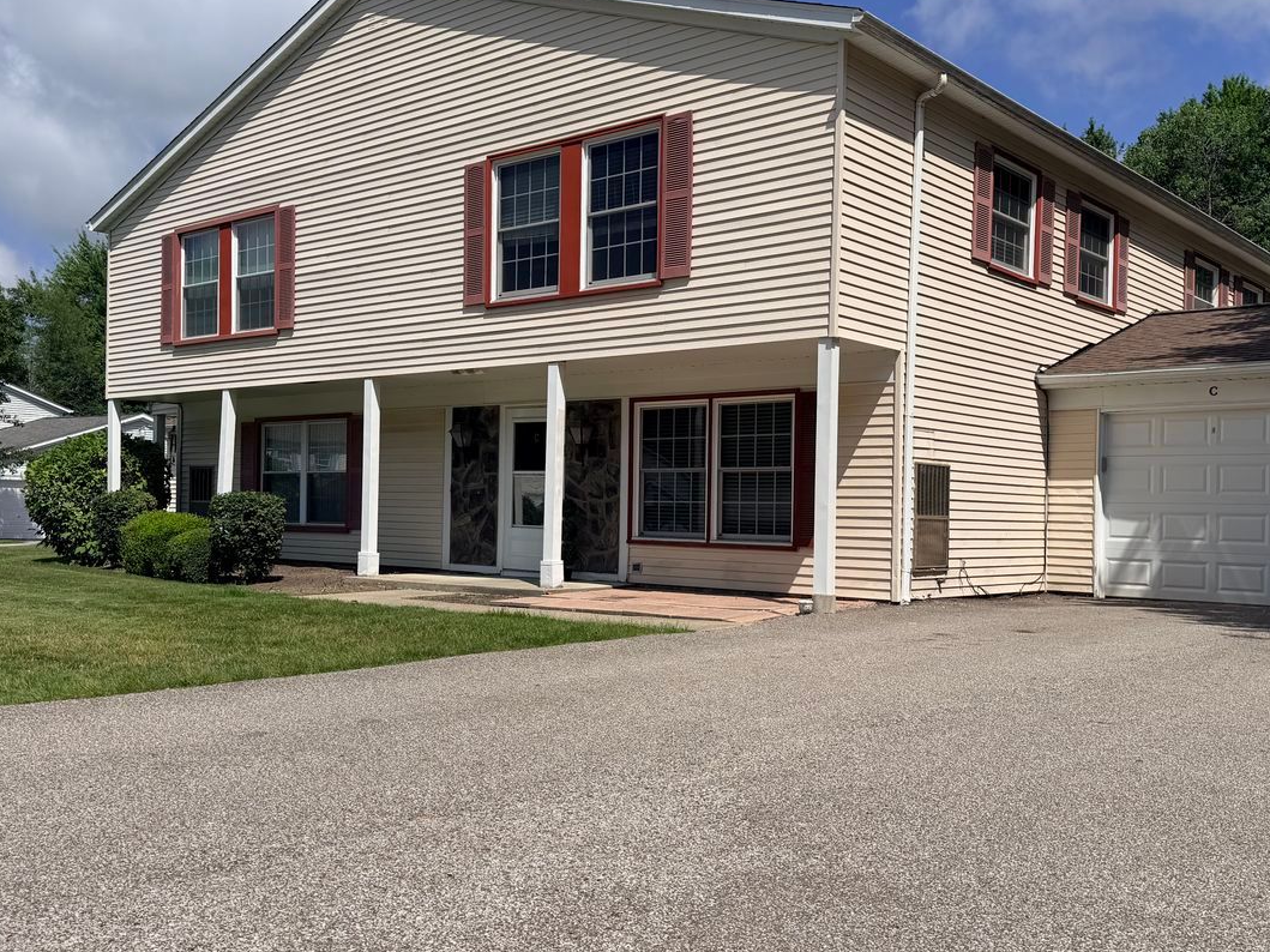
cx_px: 682
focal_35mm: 34
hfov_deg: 53.9
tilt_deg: +0.5
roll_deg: -0.8
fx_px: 1247
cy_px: 504
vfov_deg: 41.8
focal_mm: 6.76
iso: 80
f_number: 1.78
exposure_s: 1/10309
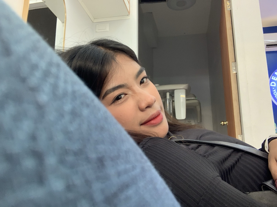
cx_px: 138
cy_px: 104
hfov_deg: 56.8
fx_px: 256
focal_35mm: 32
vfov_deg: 44.2
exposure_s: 1/60
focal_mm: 2.87
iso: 200
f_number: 2.2
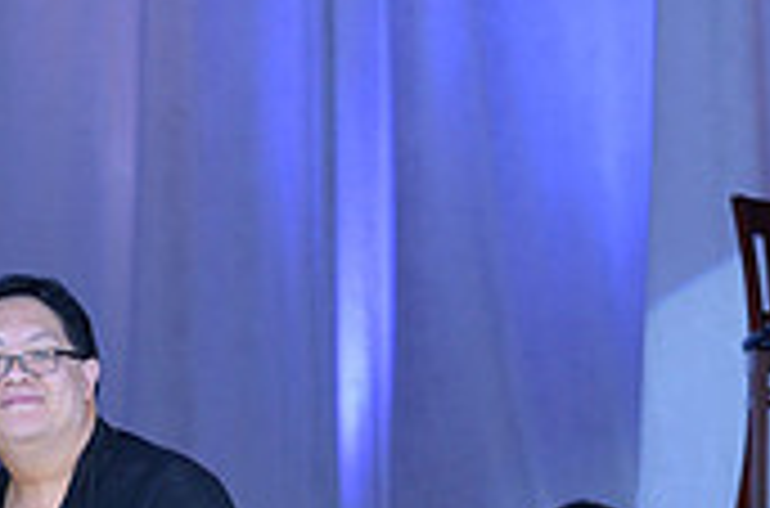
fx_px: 4714
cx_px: -225
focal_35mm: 221
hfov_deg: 9.2
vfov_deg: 6.1
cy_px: 816
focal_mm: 65
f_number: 5.6
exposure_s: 1/250
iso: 1600
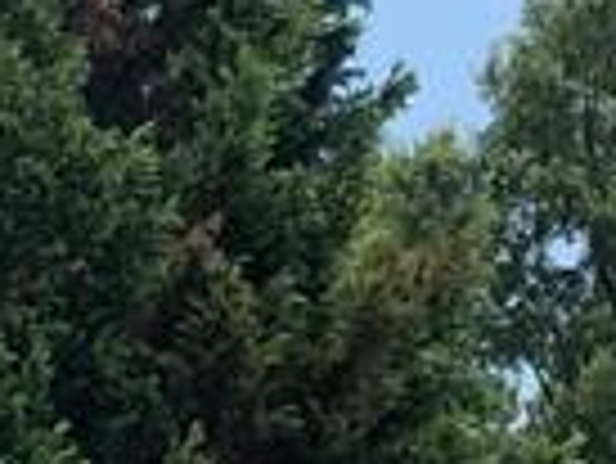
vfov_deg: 3.7
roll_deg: +0.1
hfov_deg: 5.0
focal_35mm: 389
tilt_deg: +8.1
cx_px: -845
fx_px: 6928
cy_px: 1347
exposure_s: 1/716
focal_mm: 6
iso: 16
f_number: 2.4
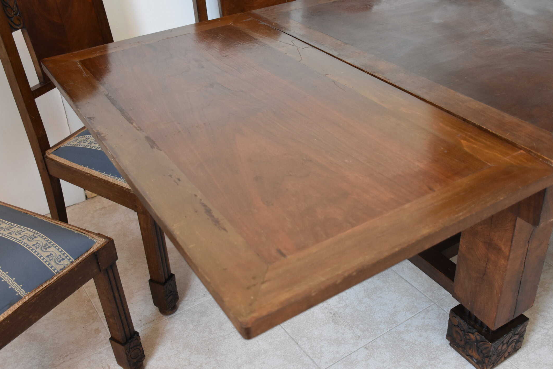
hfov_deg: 48.4
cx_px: 296
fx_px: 614
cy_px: 157
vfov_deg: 33.3
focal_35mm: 40
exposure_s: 1/60
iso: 1250
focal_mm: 22
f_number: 4
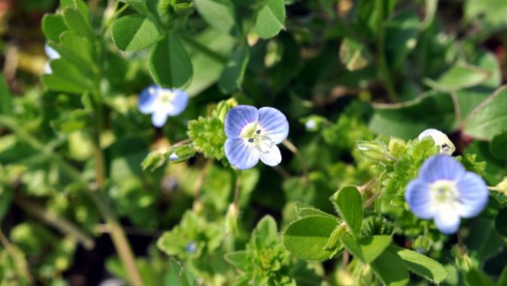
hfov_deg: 32.8
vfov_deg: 18.8
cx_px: 254
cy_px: 154
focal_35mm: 64
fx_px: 861
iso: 200
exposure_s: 1/320
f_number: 9
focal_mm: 40
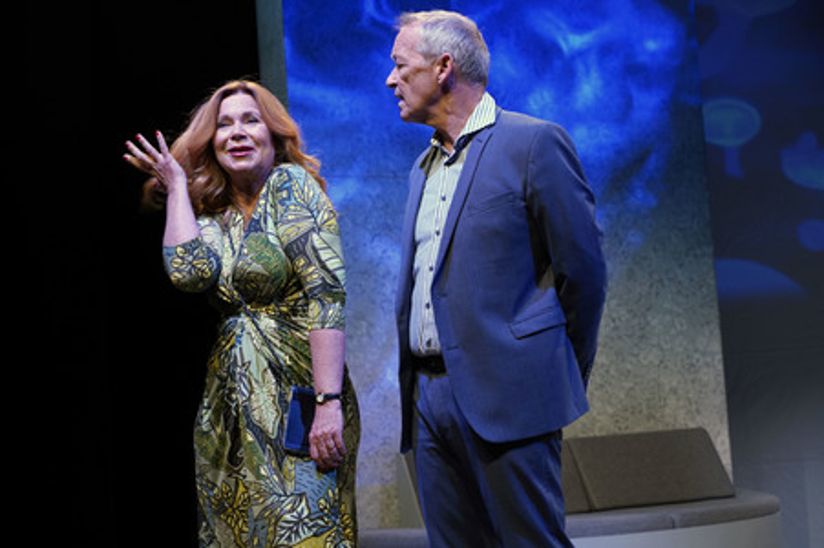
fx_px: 1647
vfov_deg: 18.9
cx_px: 412
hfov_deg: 28.1
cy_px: 274
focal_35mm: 72
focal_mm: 72
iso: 2000
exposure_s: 1/125
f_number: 5.6
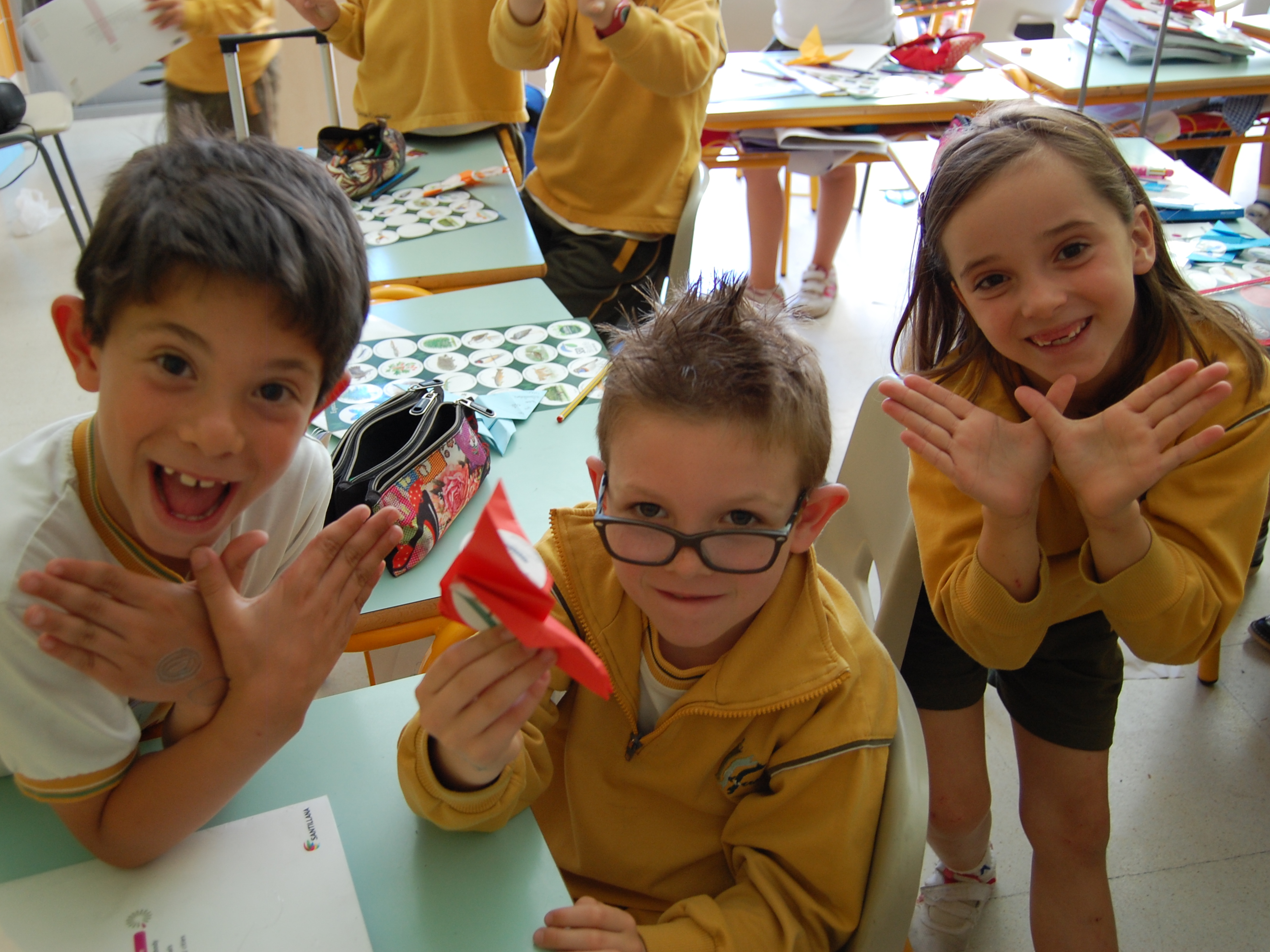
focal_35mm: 36
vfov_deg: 39.7
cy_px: 474
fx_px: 1321
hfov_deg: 51.3
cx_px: 571
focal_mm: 22
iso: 400
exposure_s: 1/40
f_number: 3.8
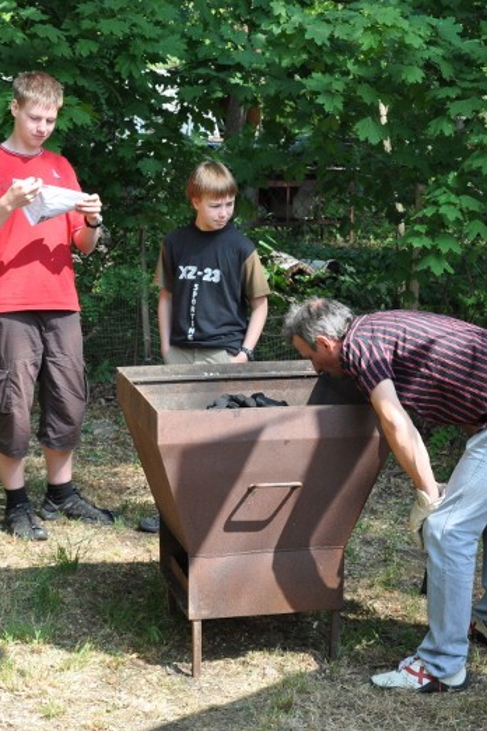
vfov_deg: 26.0
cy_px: 361
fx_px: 1583
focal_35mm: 78
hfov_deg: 17.5
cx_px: 263
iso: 400
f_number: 8
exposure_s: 1/250
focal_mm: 34
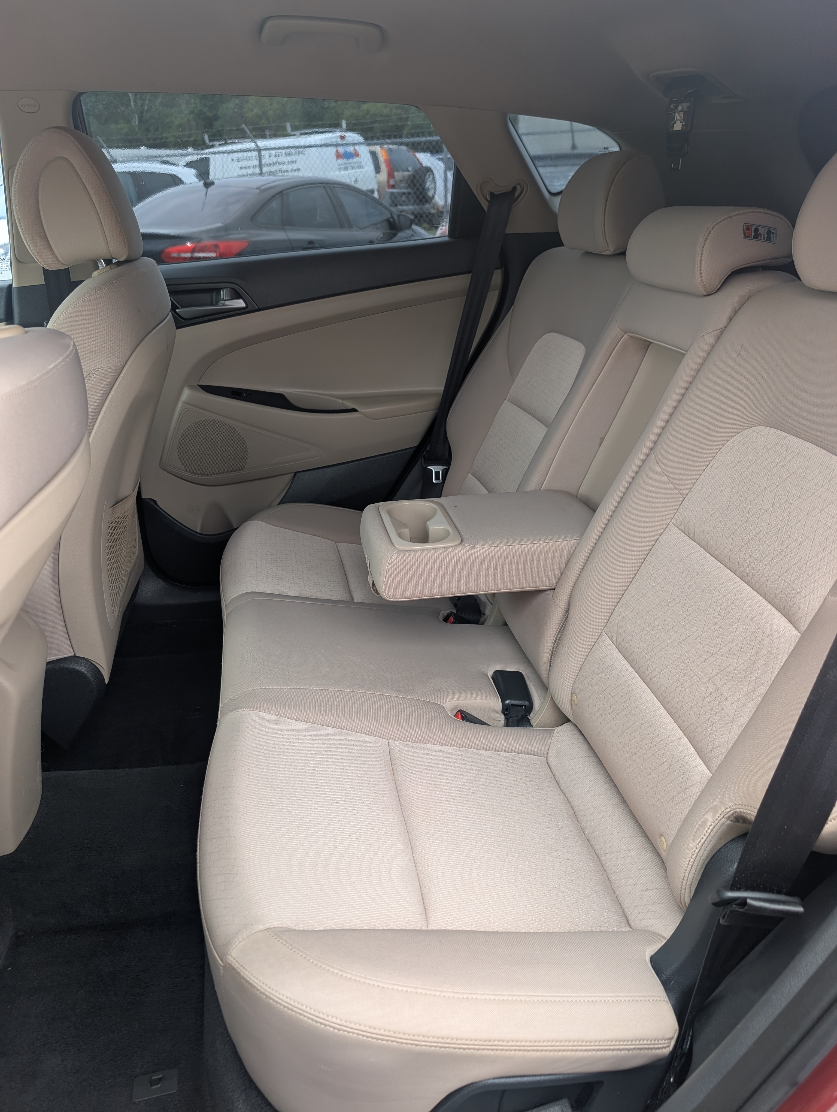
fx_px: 772
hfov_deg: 56.9
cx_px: 418
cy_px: 556
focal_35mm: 24
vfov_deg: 71.5
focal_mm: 6.9
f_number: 1.68
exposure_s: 1/136
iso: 31
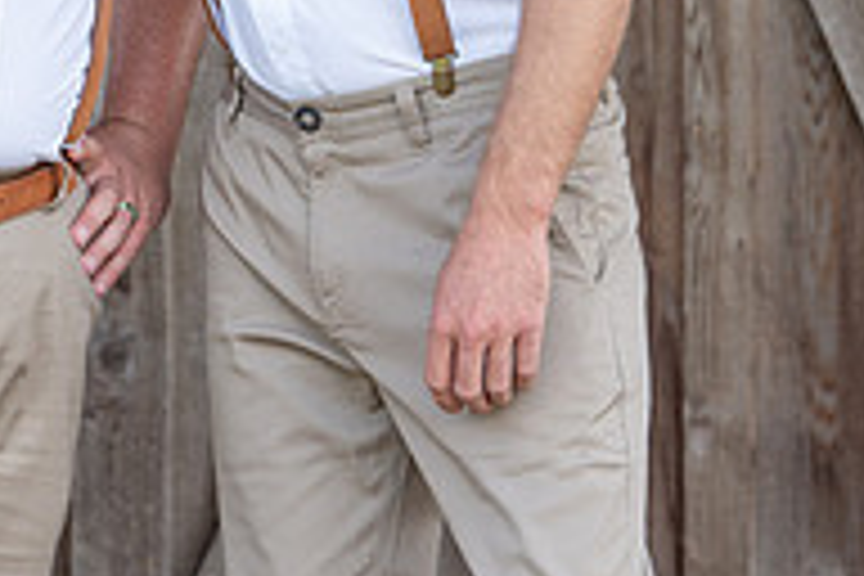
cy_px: -347
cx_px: 225
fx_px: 8183
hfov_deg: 6.0
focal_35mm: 341
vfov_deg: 4.0
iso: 125
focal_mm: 102
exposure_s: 1/250
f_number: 4
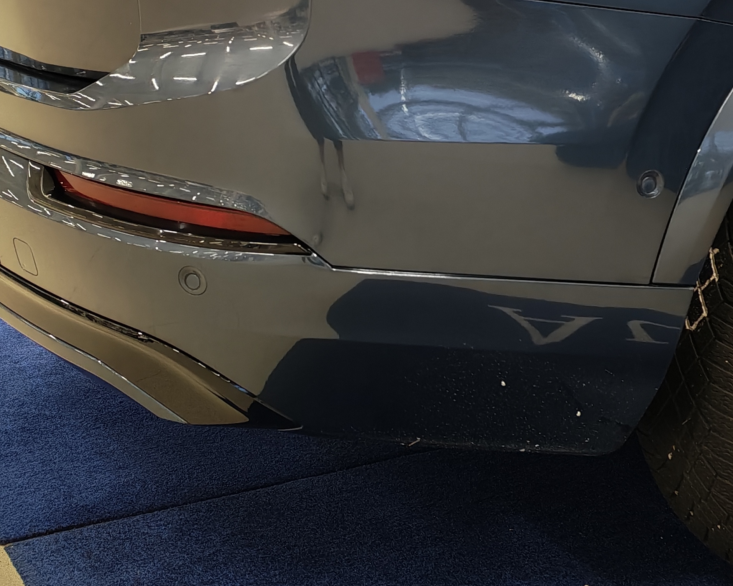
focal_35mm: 69
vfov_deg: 22.1
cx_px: 377
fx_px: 1497
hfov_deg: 27.5
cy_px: 215
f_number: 1.9
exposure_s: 1/100
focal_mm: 6.12
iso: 567
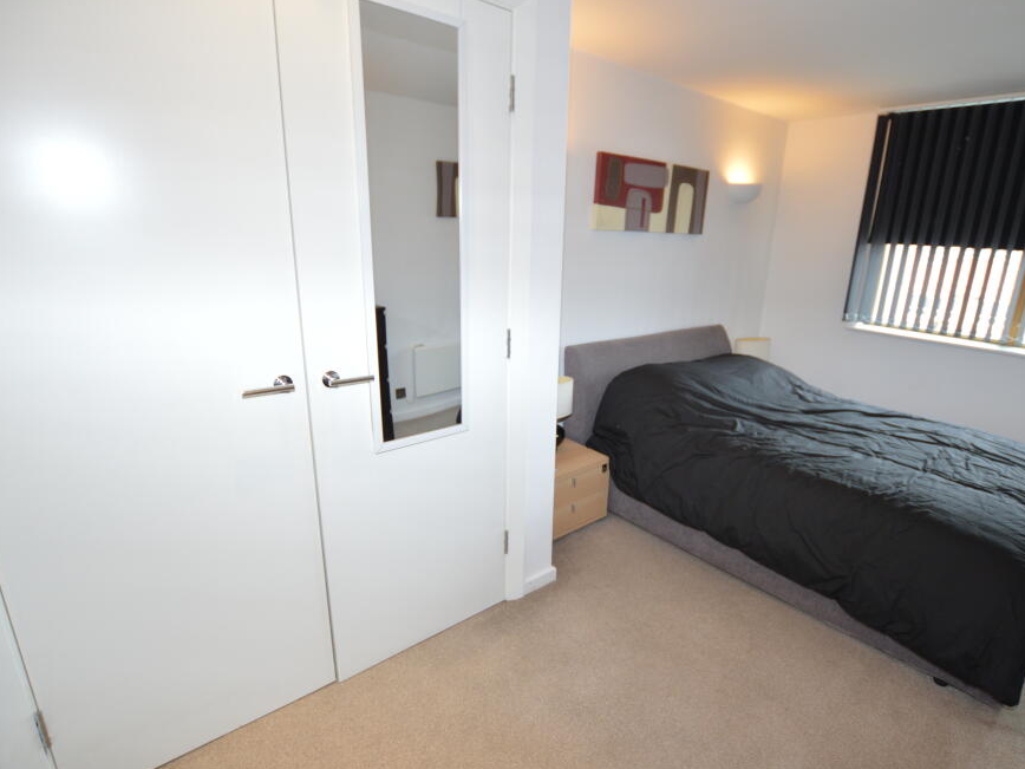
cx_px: 559
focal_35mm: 17
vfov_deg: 74.7
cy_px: 389
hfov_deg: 90.8
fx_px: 503
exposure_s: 1/60
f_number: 3.5
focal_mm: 10
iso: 450
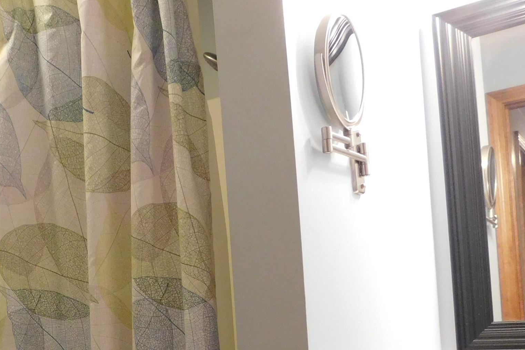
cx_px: 73
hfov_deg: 38.8
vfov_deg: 27.2
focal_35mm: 48
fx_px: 700
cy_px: 306
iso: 400
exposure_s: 1/25
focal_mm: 4
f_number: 3
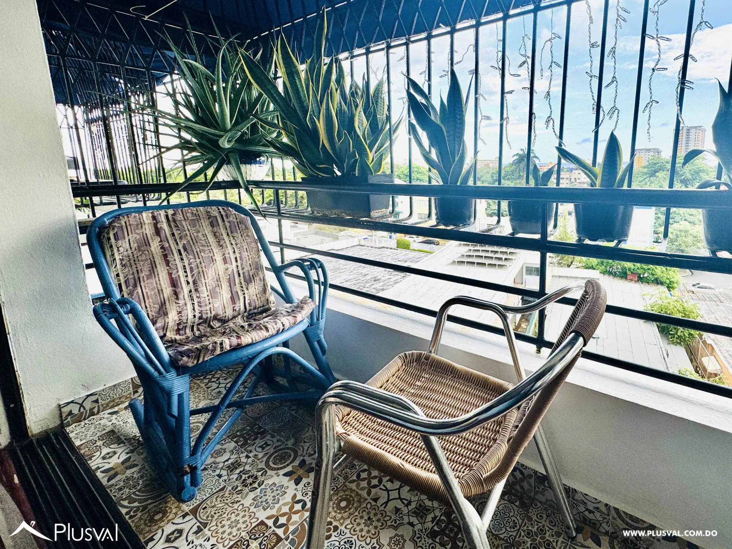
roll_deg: +2.0
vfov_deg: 85.7
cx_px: 366
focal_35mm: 14
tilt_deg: -8.4
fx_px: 296
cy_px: 274
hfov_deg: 102.1
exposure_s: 1/351
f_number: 2.2
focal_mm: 2.22
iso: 40
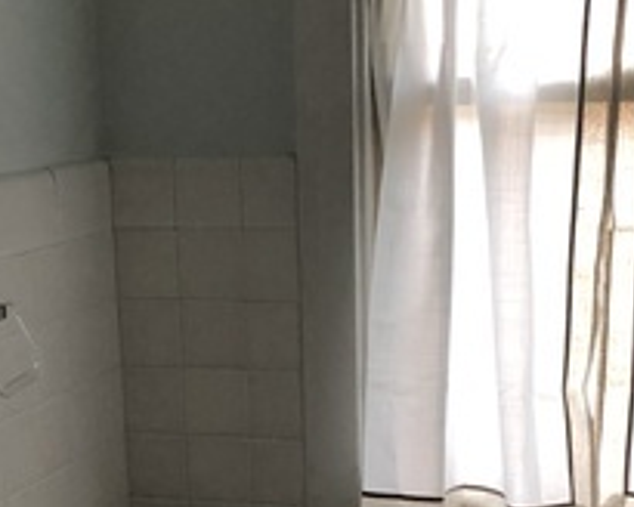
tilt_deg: -14.6
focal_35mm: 89
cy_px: 533
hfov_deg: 21.5
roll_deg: +1.7
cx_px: 254
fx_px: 1670
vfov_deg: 16.8
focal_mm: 3.99
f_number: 1.8
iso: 50
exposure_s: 1/15
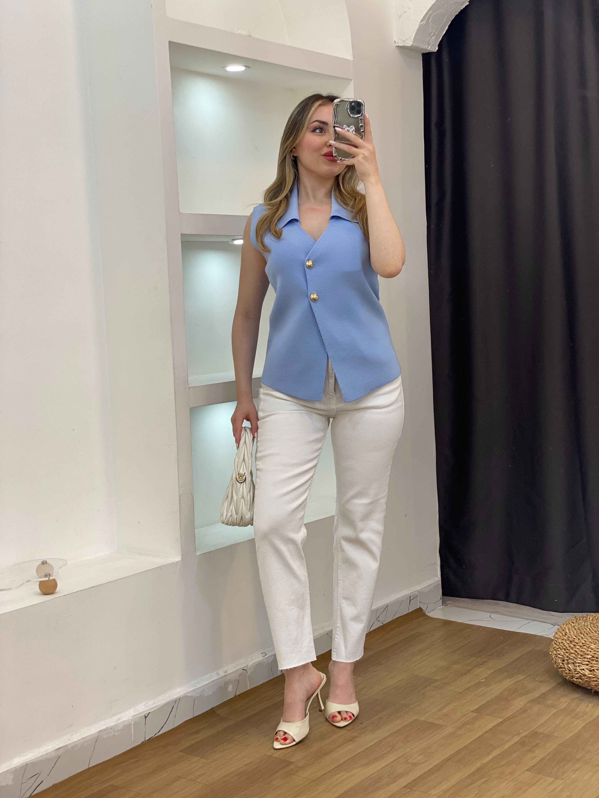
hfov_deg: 28.0
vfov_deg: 36.8
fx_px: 1200
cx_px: 300
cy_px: 399
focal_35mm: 52
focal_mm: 6
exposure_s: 1/100
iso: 64
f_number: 2
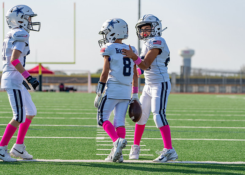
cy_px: 88
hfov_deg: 13.0
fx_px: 1079
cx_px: 122
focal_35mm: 155
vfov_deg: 9.3
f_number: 5
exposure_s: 1/1000
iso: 200
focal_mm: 148
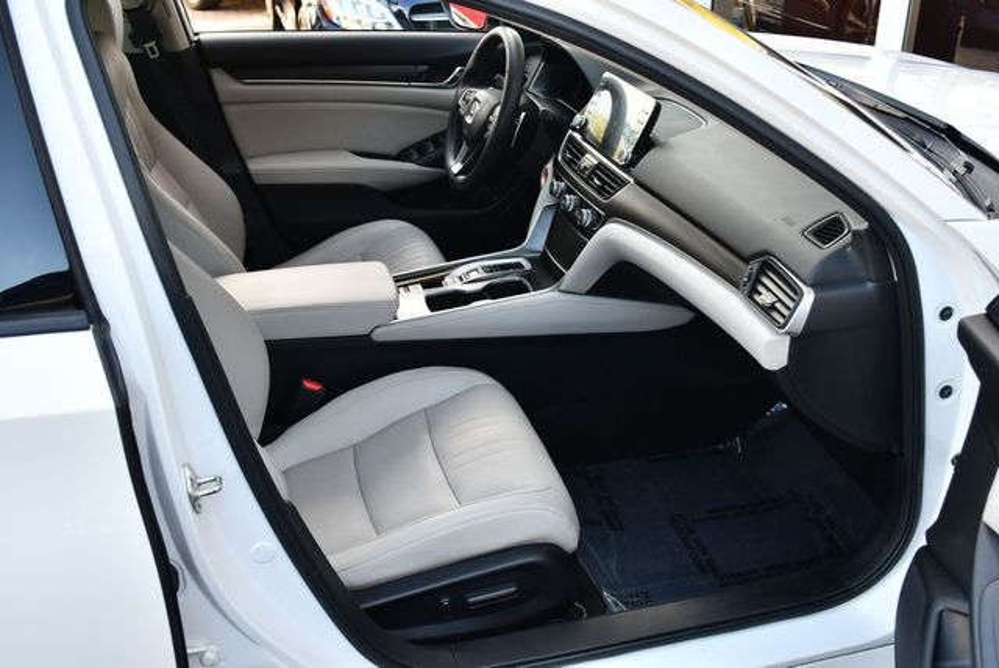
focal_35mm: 36
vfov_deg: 36.9
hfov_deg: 53.1
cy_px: 334
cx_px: 500
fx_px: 1000
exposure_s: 1/250
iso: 400
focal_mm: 18
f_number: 3.5
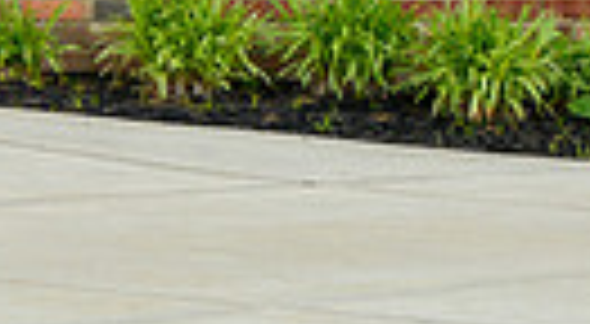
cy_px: -209
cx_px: -22
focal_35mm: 409
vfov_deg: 2.9
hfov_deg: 5.3
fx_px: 6364
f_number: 4.5
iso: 250
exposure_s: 1/160
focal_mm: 86
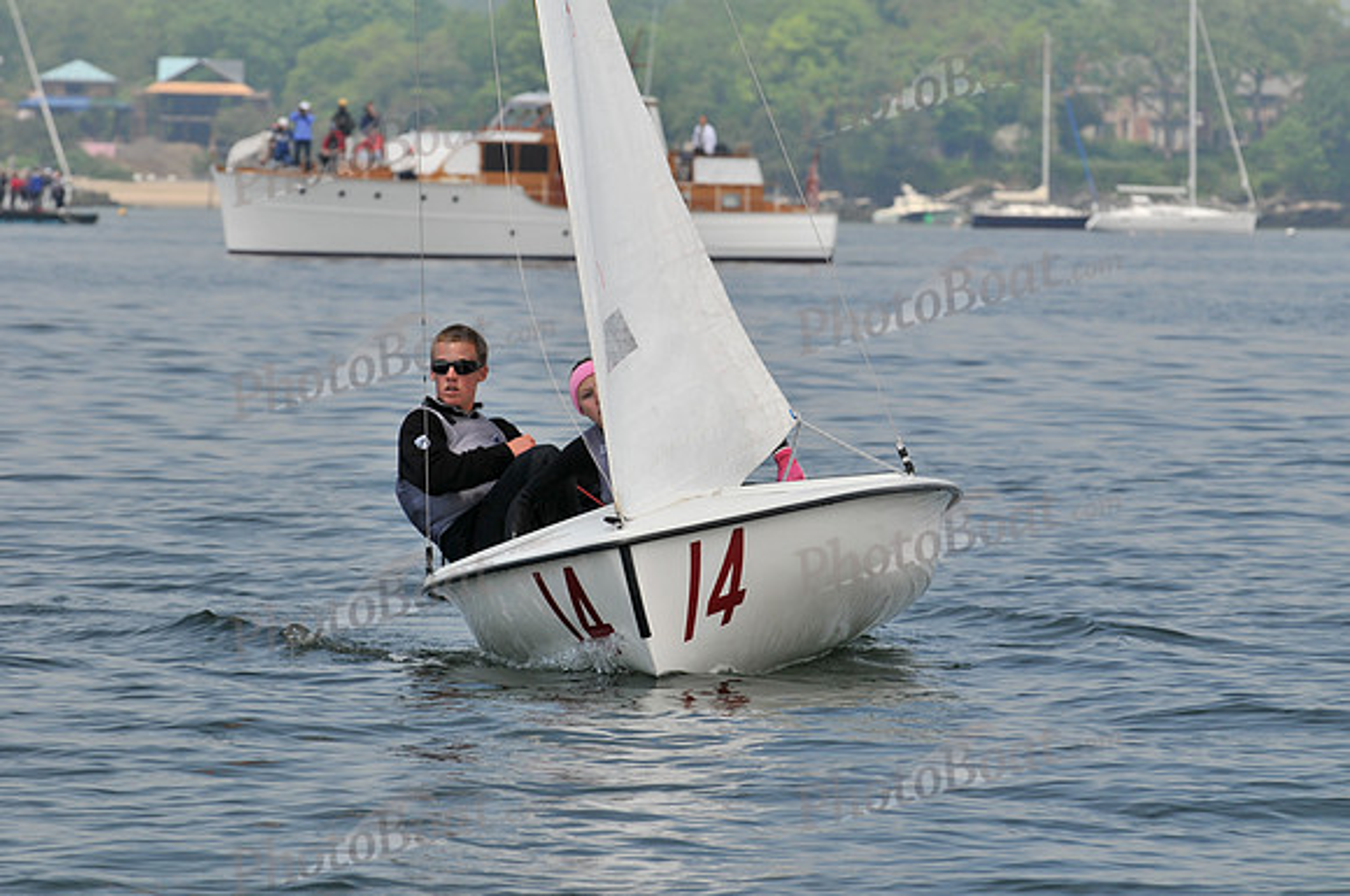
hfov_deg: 9.8
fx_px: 7864
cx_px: 675
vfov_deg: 6.5
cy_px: 448
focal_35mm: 210
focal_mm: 140
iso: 200
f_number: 8
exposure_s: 1/640
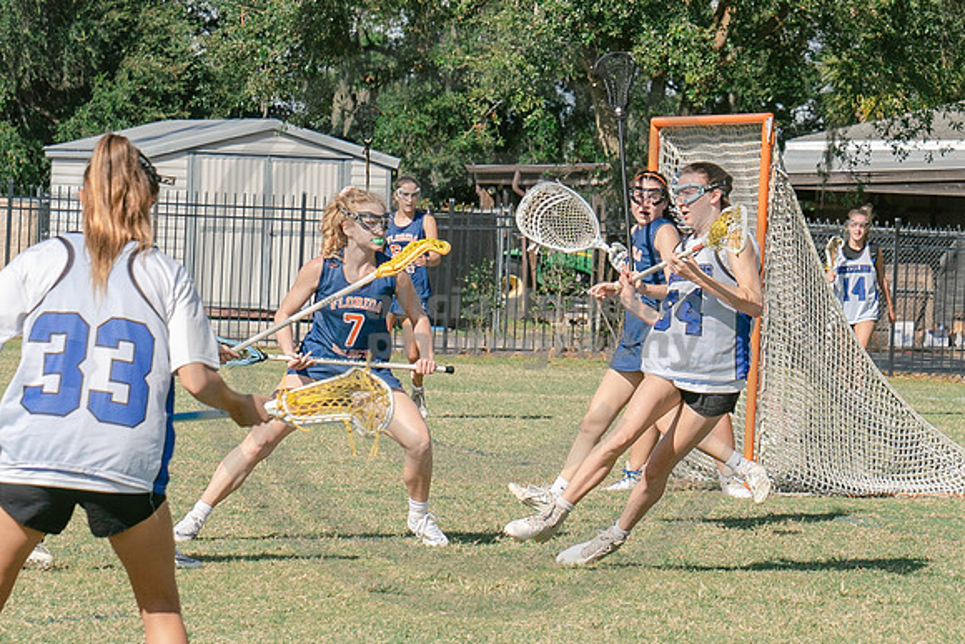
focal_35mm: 222
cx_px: 677
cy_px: 308
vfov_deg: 6.2
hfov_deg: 9.3
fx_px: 5950
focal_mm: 70
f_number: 5.6
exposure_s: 1/1250
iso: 250
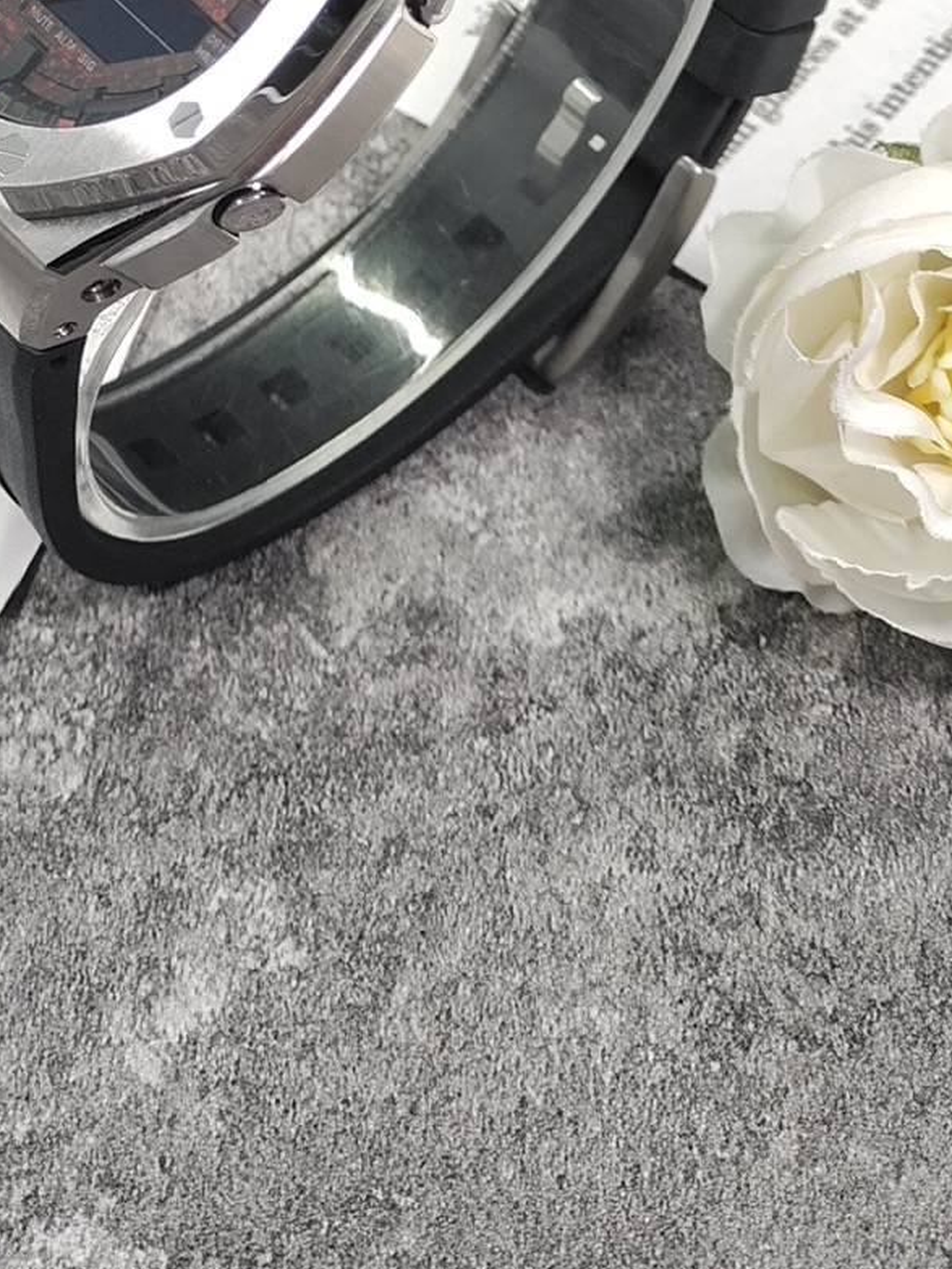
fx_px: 3740
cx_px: 280
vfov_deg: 18.9
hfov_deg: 14.5
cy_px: 76
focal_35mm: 102
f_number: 2.08
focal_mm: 7.55
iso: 87
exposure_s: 1/100
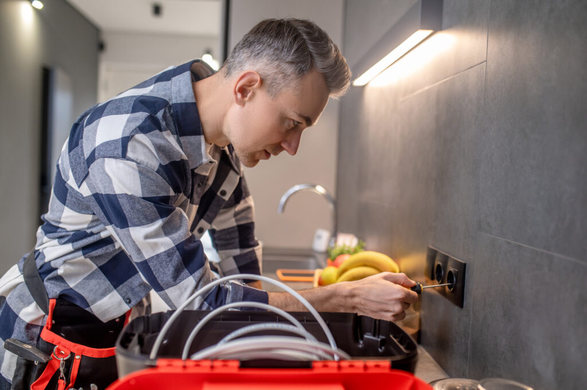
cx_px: 294
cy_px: 195
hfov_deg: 54.5
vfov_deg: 37.8
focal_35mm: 35
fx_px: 570
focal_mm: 35
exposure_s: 1/160
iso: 800
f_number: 2.2
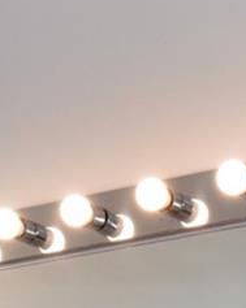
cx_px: 239
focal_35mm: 134
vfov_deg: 12.6
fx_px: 1222
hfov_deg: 11.4
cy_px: 619
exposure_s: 1/100
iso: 640
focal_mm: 11
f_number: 11
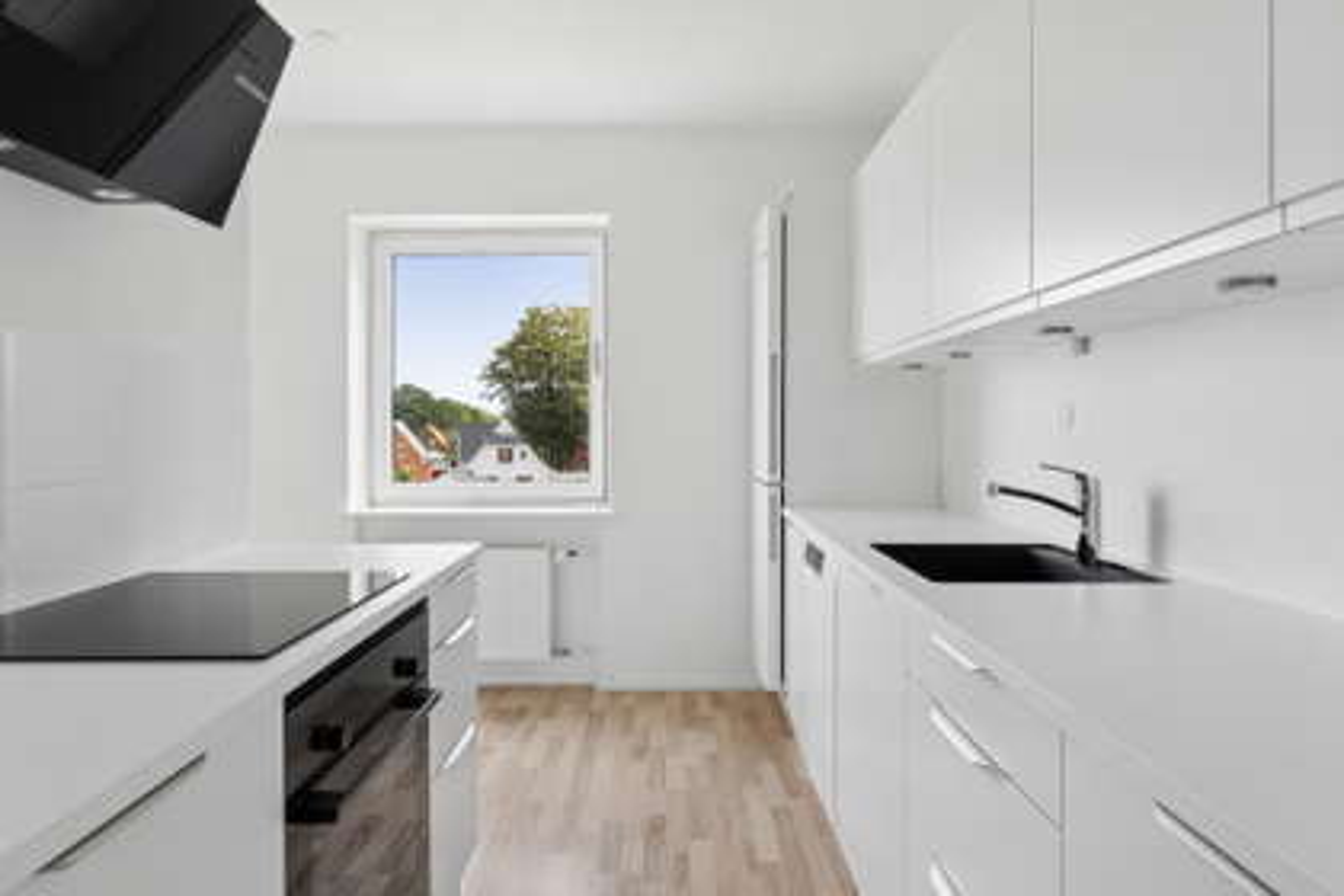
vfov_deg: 56.1
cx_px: 672
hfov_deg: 77.3
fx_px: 840
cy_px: 448
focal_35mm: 22
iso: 200
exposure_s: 1/50
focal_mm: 15
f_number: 8
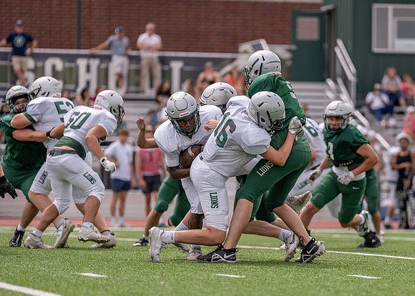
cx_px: 265
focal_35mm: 250
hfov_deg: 8.1
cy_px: 160
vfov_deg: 5.8
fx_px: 2943
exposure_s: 1/3200
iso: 250
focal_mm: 191
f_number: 2.8
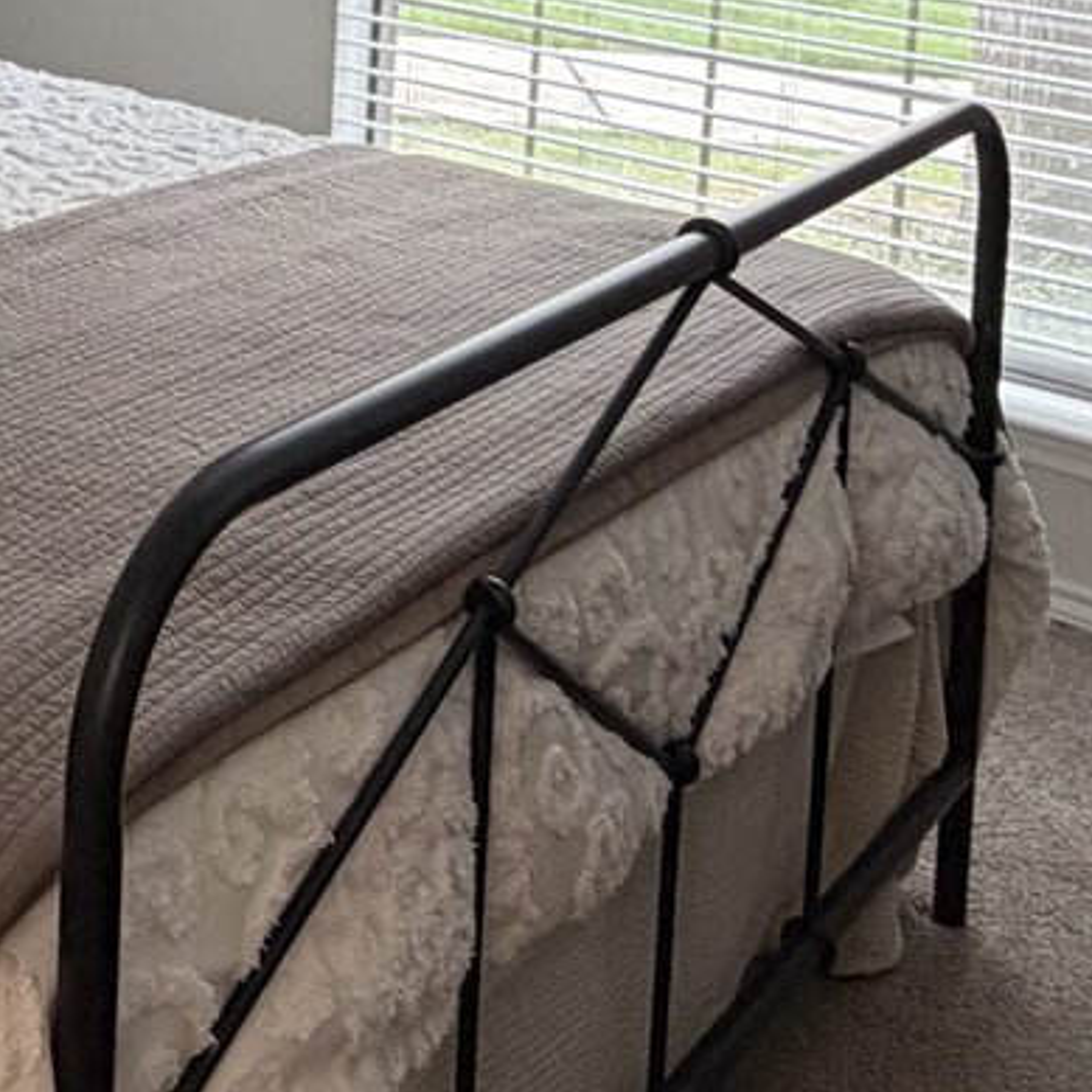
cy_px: -298
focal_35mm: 61
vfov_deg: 24.8
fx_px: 2177
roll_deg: -1.9
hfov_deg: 25.8
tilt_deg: -4.1
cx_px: -140
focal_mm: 2.22
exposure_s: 1/120
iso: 125
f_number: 2.2
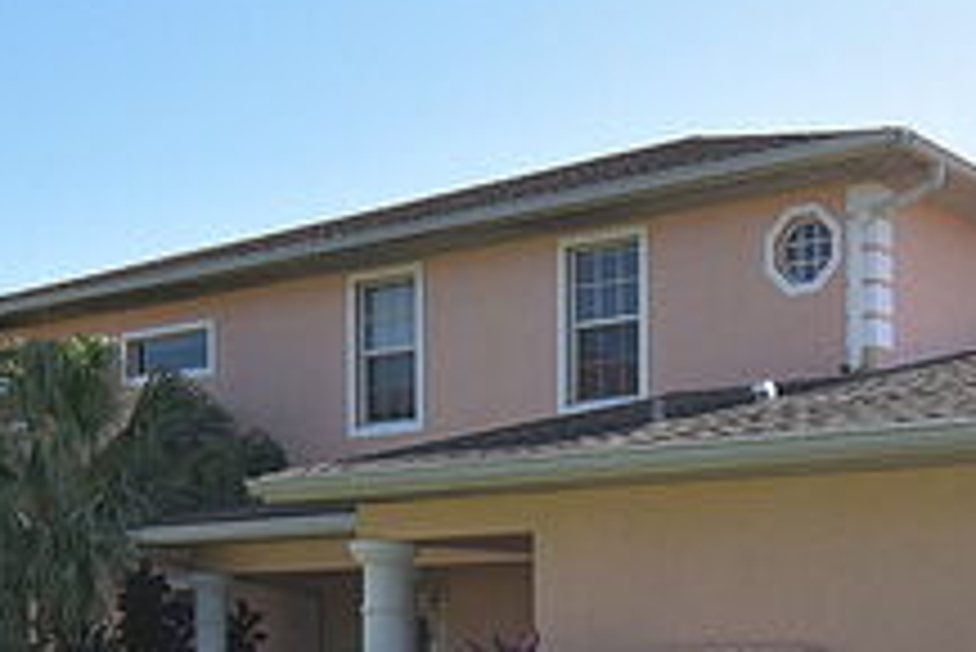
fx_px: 1682
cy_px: 665
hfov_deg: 31.4
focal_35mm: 62
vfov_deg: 21.1
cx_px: 801
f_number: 7.1
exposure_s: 1/400
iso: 250
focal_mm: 12
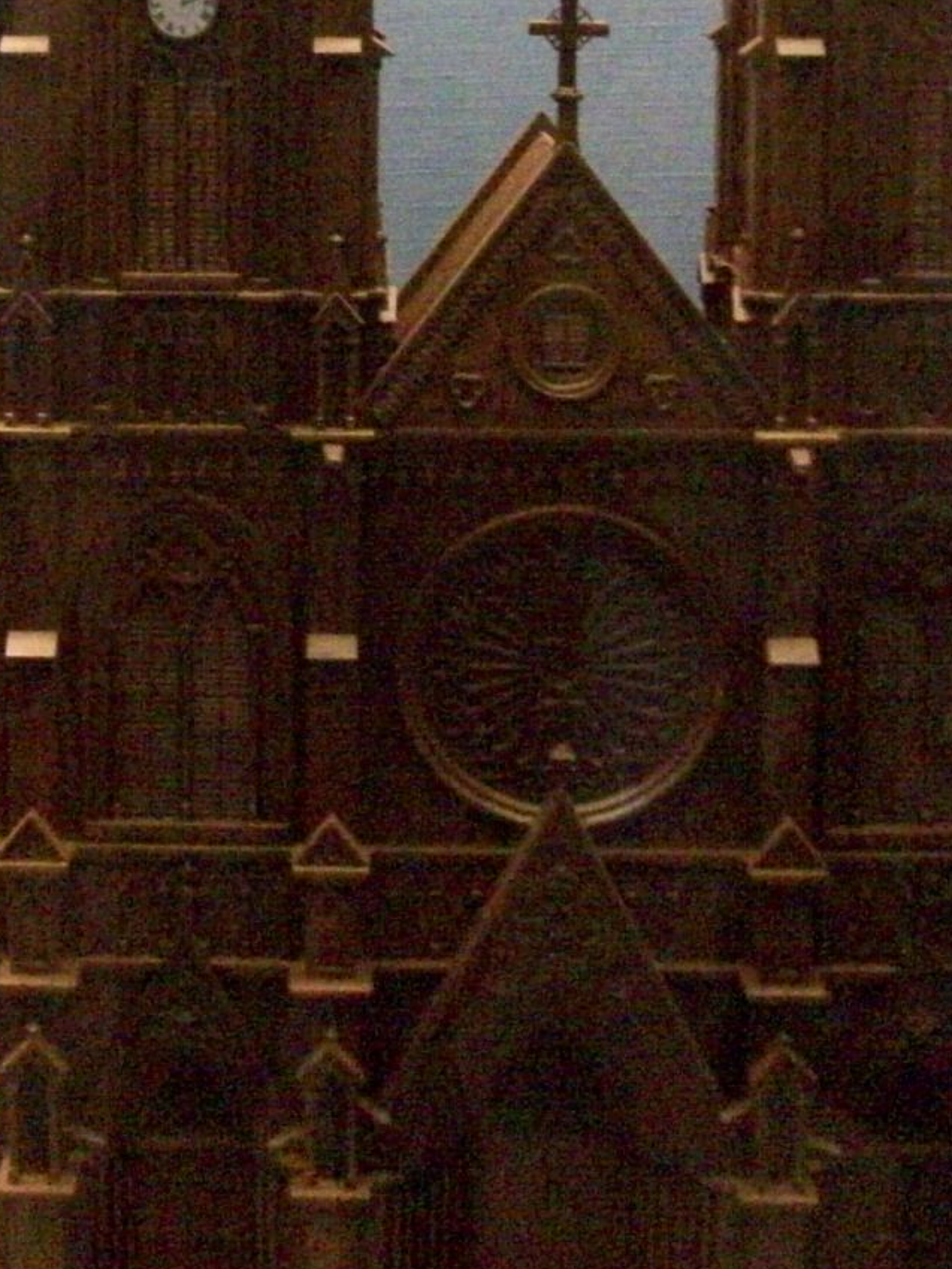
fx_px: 3006
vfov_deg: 23.3
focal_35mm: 82
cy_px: 154
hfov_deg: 17.7
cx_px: 51
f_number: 2.8
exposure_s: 1/12.6
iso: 800
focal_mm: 5.7
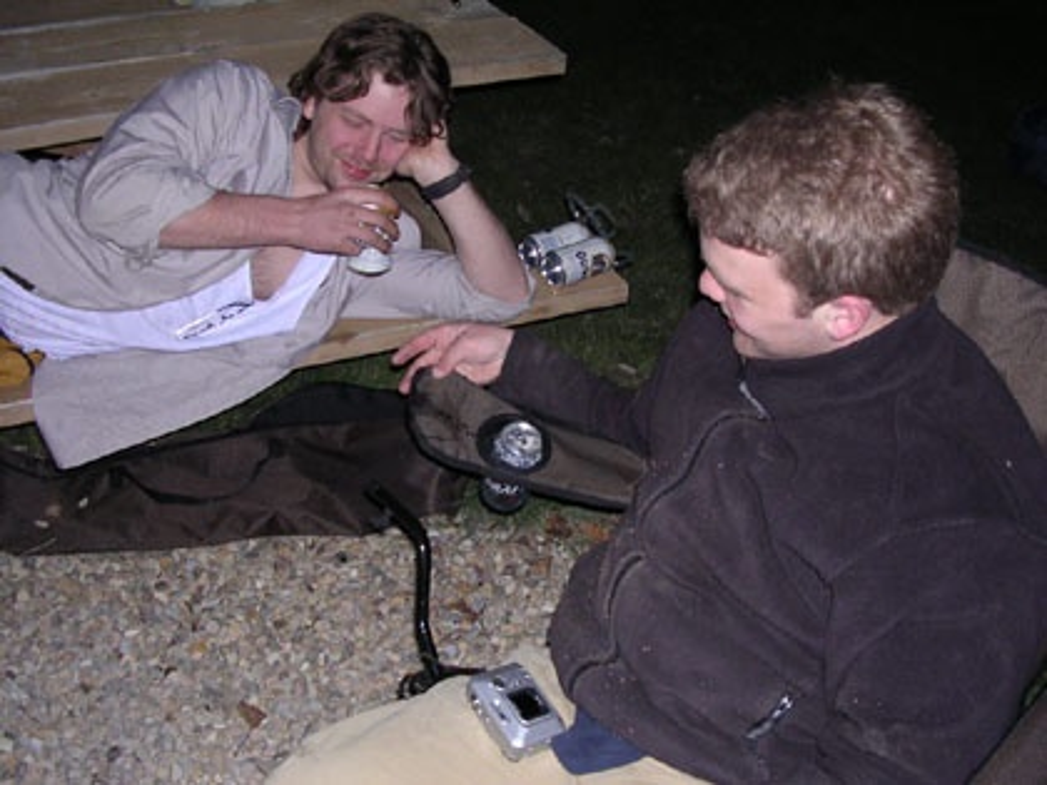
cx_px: 524
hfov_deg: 49.0
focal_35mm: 38
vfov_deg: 37.7
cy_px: 392
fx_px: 1149
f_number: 2.8
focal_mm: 5.8
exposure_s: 1/60.1
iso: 147
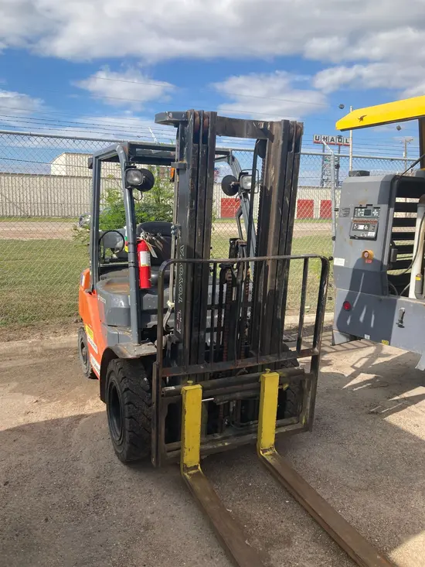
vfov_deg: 63.4
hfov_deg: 49.8
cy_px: 284
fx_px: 458
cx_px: 212
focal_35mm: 28
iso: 20
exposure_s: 1/1429
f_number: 1.8
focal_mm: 3.99
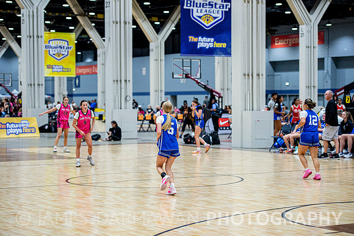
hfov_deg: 22.2
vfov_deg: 14.8
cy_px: 118
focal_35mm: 92
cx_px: 177
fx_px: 904
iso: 2000
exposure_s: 1/500
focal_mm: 92
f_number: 2.8
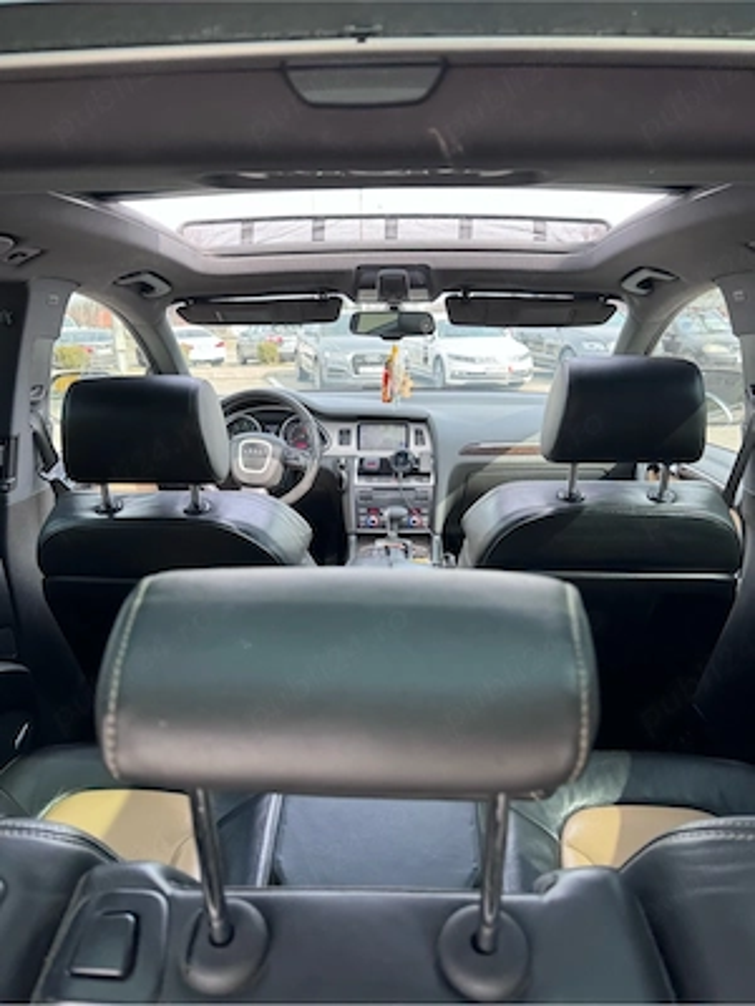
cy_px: 503
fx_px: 698
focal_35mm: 24
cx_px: 378
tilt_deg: -15.7
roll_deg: -2.2
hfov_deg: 56.8
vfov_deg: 71.6
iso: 50
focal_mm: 6.76
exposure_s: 1/138
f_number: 1.78
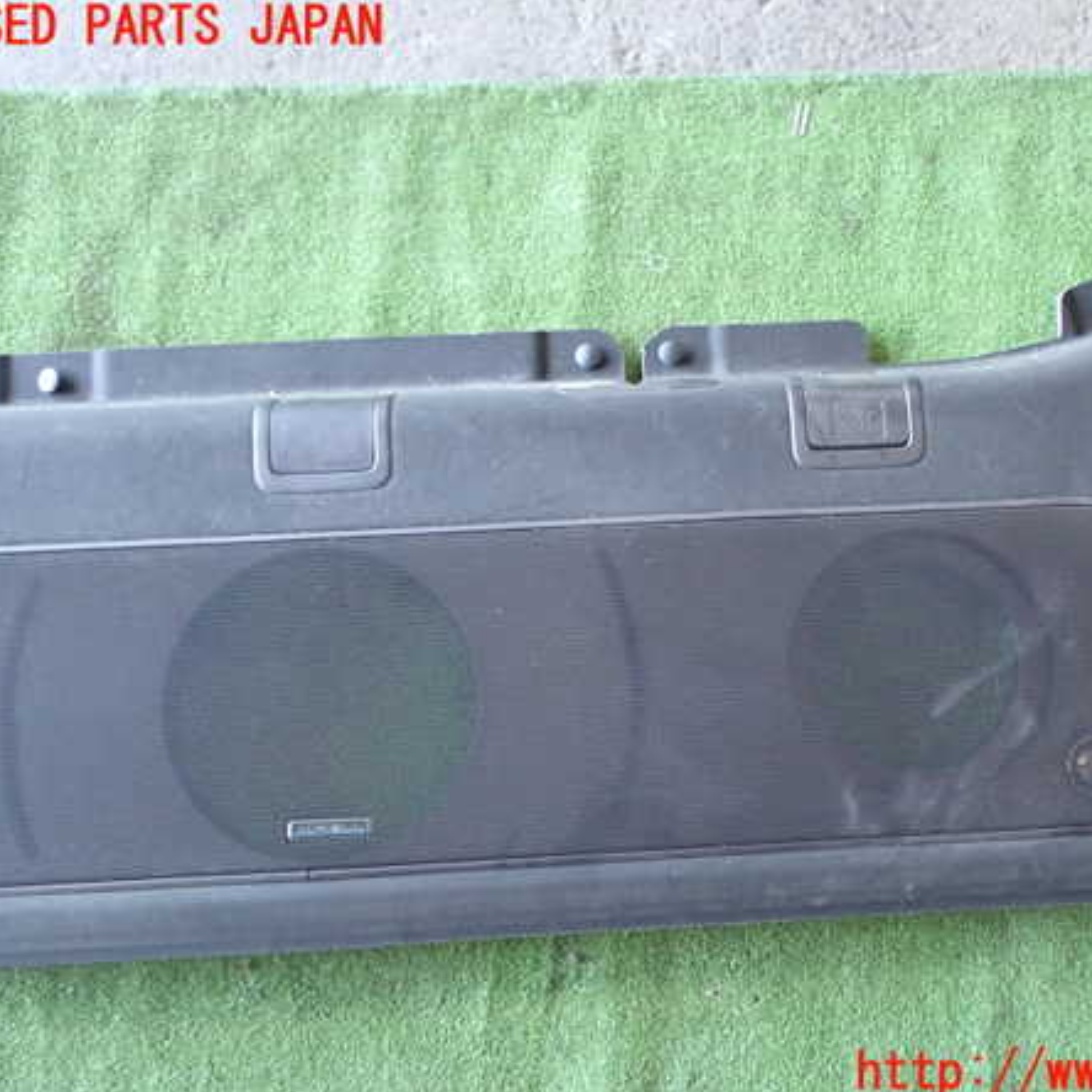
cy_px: 551
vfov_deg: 39.2
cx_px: 674
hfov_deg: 38.9
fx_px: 1535
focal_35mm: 43
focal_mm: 6.37
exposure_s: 1/40
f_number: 2.5
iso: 400
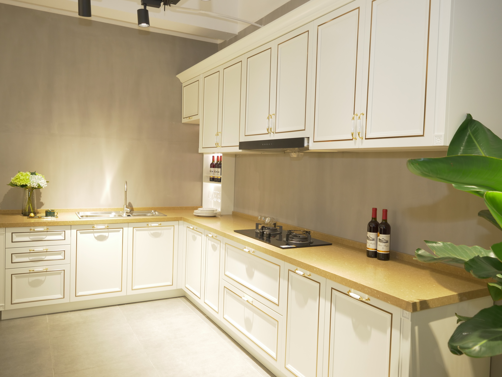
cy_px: 188
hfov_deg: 63.4
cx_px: 251
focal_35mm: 28
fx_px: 406
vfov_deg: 49.7
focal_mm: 14
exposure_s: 1/50
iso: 400
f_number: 3.2
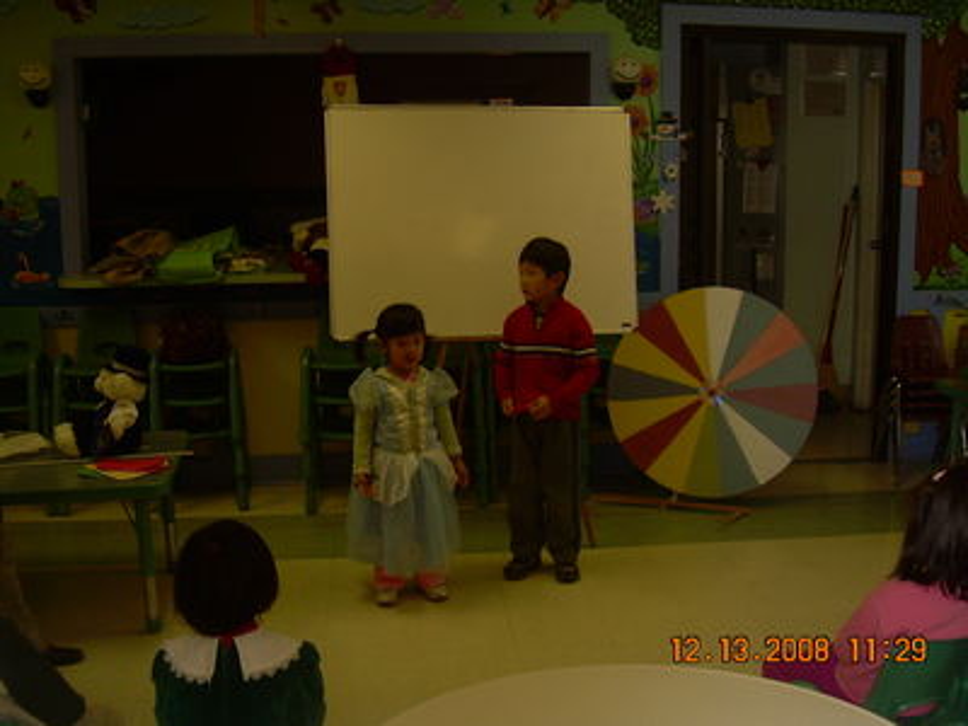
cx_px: 484
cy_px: 363
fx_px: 1063
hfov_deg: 49.0
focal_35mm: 38
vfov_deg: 37.7
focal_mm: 6.3
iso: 92
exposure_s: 1/60
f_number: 2.8
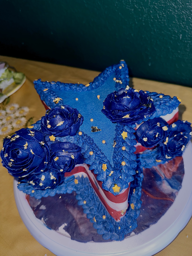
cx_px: 96
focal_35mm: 24
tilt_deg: -48.6
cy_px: 128
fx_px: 177
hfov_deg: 56.8
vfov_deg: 71.6
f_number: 1.78
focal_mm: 6.76
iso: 64
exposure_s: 1/30
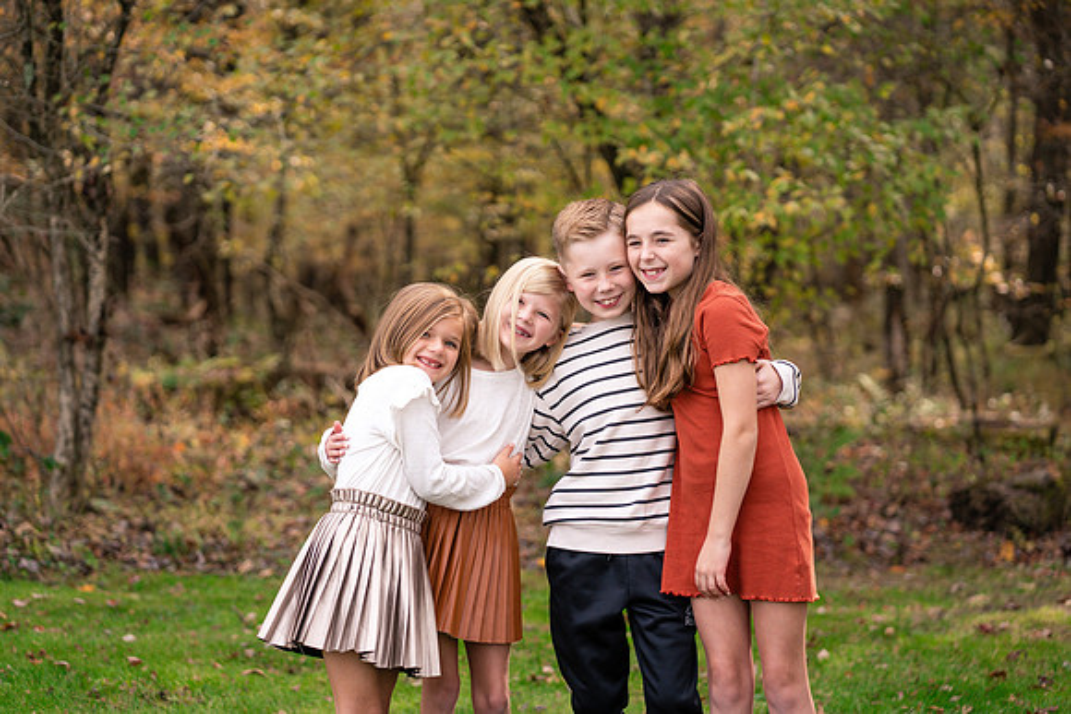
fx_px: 2529
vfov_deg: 16.1
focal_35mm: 85
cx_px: 536
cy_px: 357
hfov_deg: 23.9
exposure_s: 1/2500
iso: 400
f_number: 2.8
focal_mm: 85
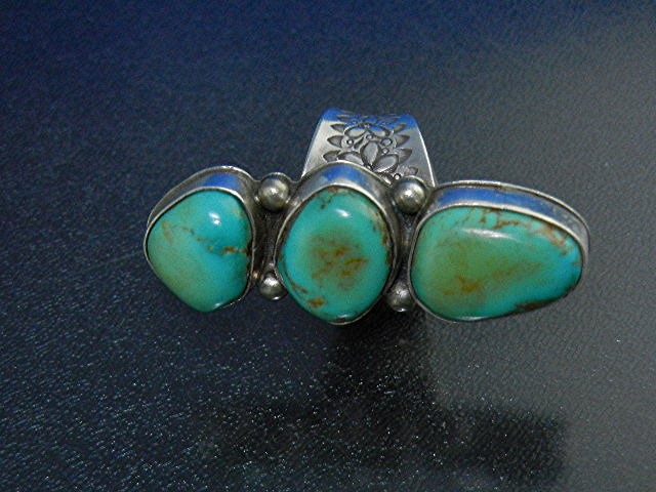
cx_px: 328
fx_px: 1459
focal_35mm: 77
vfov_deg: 19.1
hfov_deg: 25.3
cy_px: 246
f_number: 8.6
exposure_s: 1/30
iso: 800
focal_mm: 13.9
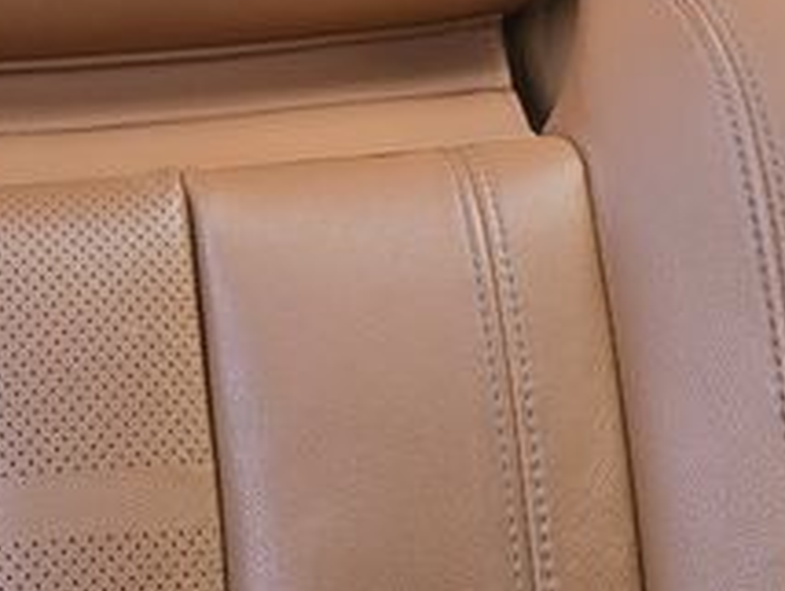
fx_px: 2497
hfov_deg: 17.7
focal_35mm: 110
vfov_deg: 11.3
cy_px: -804
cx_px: 180
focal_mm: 6.3
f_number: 1.7
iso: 40
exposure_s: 1/51
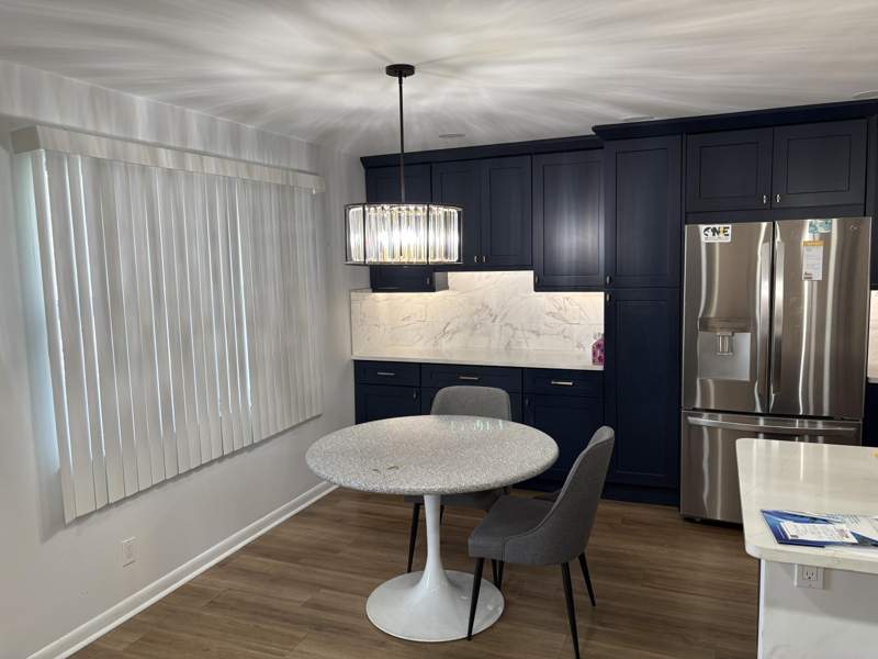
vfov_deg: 53.1
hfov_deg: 67.3
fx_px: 659
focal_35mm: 26
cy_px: 330
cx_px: 439
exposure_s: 1/60
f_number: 1.6
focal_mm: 5.96
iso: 64
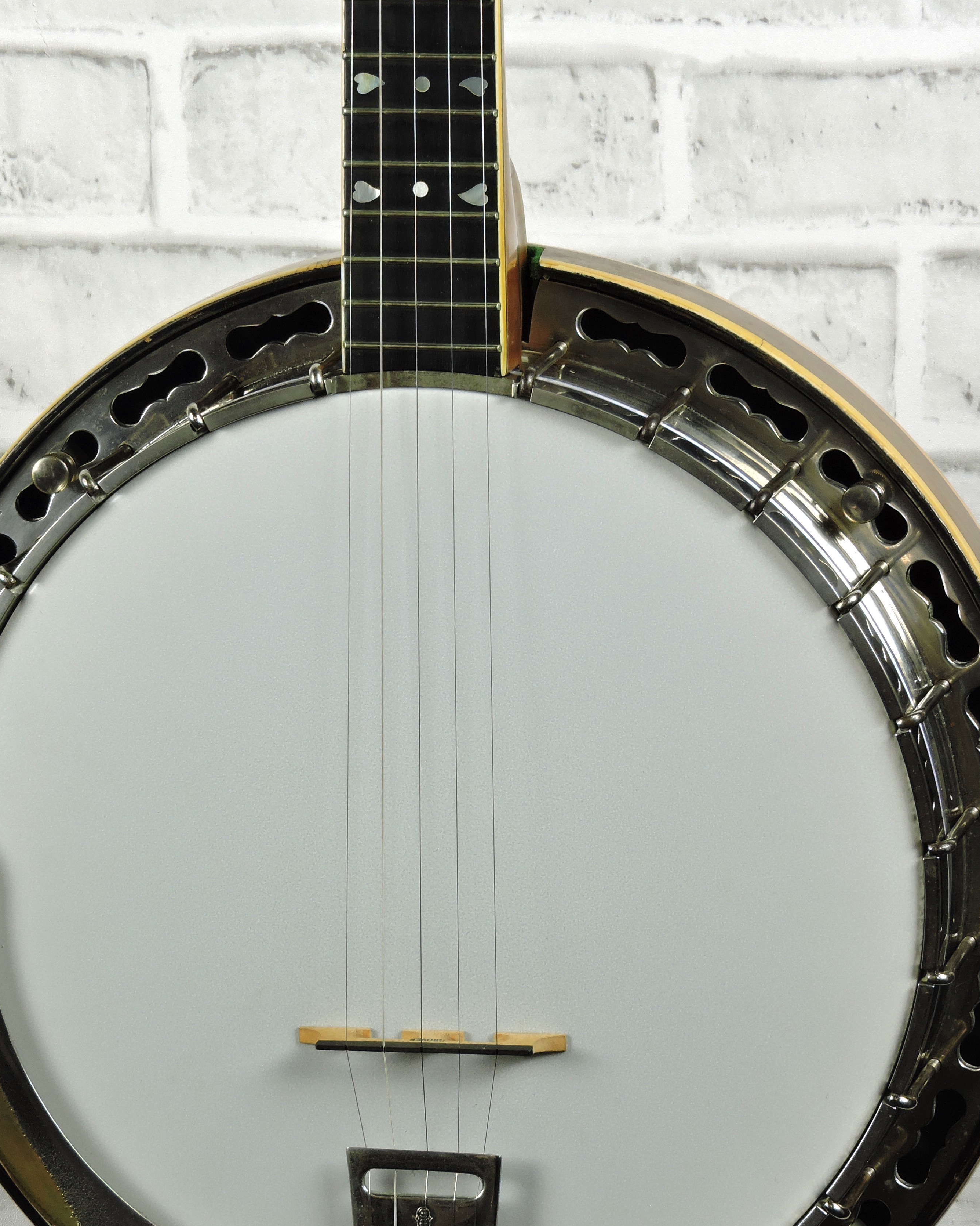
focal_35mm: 229
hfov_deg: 6.8
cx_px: 480
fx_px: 8303
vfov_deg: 8.4
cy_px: 631
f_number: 5.2
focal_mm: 30.5
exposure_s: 1/5
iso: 100
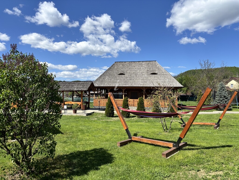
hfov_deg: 67.3
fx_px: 180
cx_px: 120
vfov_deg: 53.1
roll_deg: +0.1
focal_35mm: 26
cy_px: 90
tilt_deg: +3.2
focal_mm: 5.96
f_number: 1.6
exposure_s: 1/3205
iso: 50
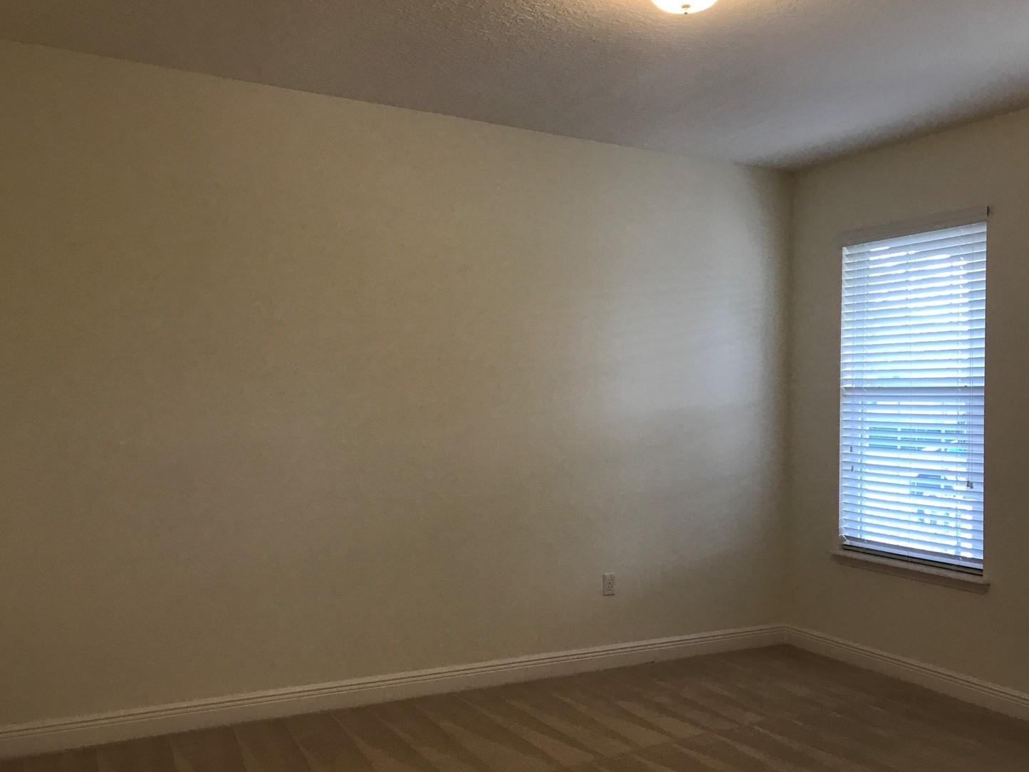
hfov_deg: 58.3
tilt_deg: -1.2
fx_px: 922
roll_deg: -0.7
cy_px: 412
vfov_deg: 45.4
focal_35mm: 31
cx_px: 536
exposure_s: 1/30
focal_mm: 3.99
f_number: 1.8
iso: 25
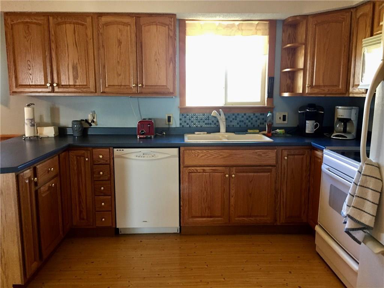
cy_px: 144
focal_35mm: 29
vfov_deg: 48.2
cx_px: 192
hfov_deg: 61.7
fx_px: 322
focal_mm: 4.15
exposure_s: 1/30
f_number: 2.2
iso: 125
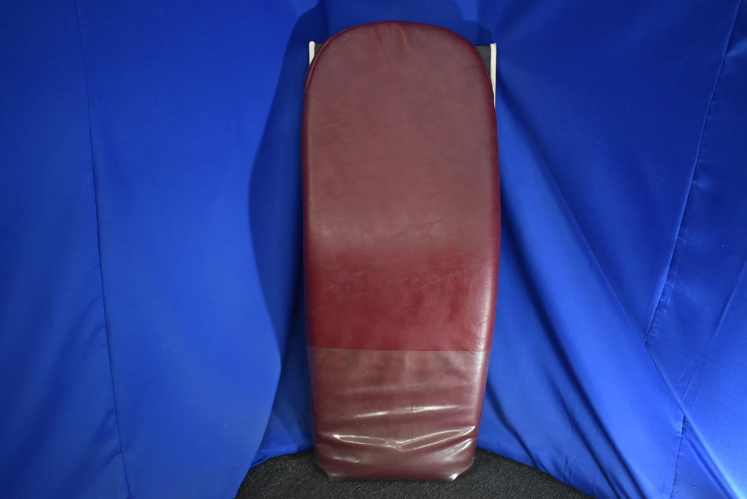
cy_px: 250
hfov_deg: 51.3
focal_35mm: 38
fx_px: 779
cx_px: 374
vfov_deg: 35.6
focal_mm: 25
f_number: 4
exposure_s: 1/125
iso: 2000
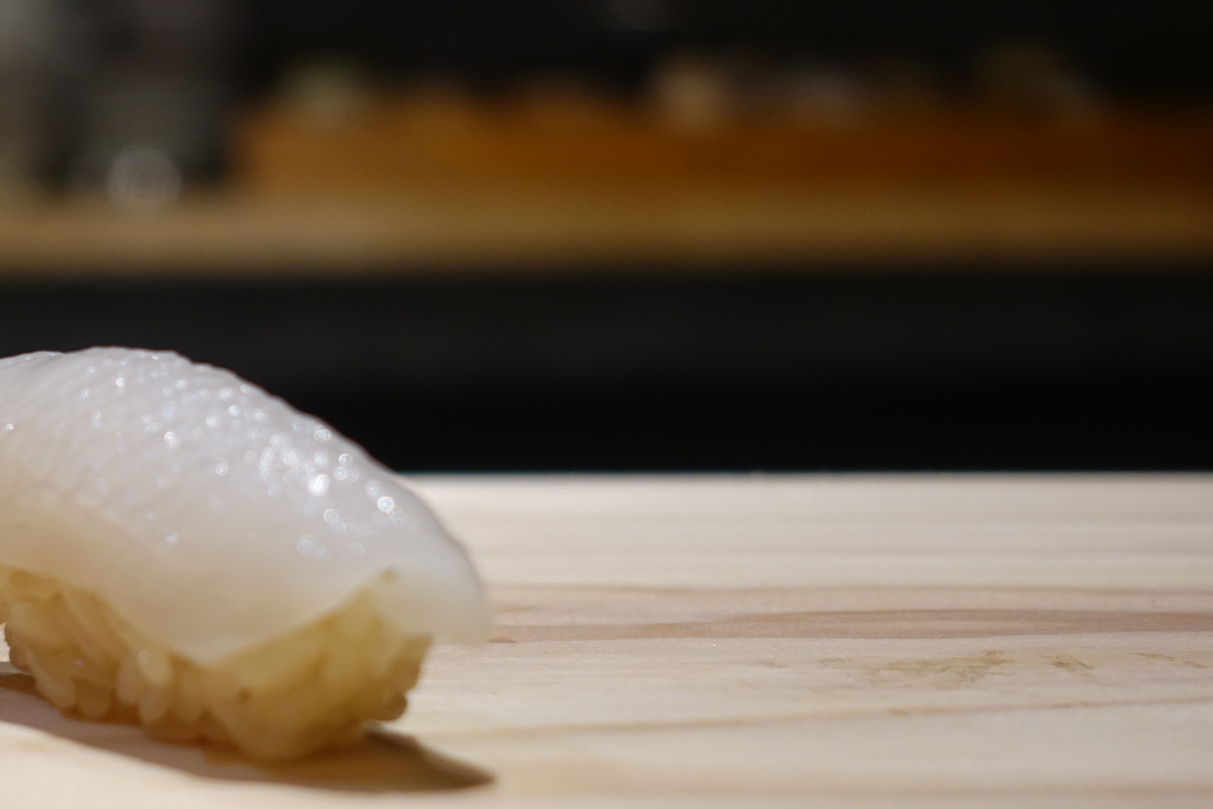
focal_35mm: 111
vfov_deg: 12.3
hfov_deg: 18.2
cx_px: 184
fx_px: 3740
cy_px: 510
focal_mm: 23.34
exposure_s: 1/80
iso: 500
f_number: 2.8
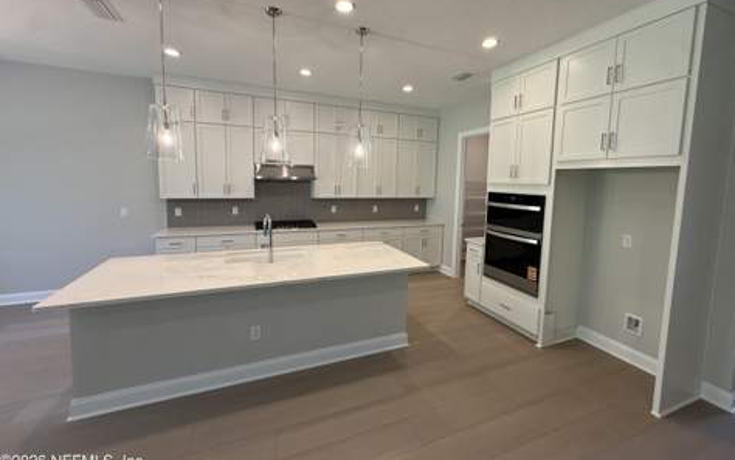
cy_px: 207
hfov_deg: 101.4
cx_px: 371
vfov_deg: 74.7
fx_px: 301
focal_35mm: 15
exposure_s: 1/120
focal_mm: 2.22
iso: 200
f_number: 2.2
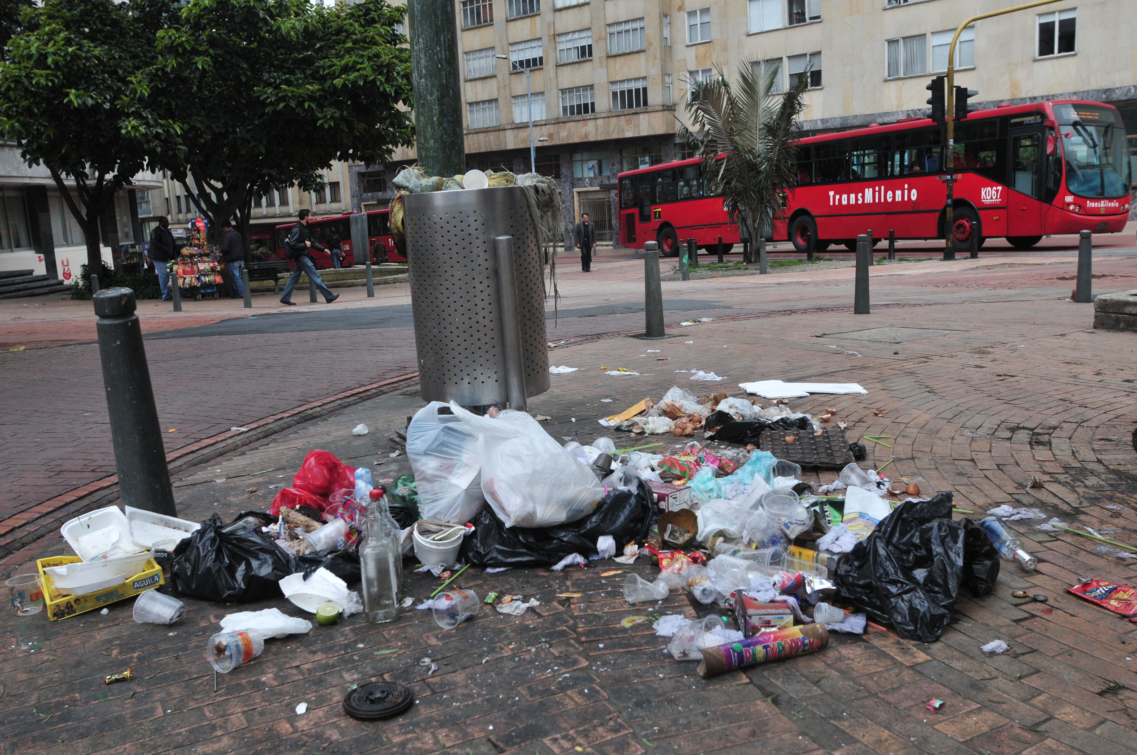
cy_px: 378
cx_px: 568
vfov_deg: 43.5
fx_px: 946
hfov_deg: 62.0
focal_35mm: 30
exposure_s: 1/1250
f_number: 4.5
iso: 640
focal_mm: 20
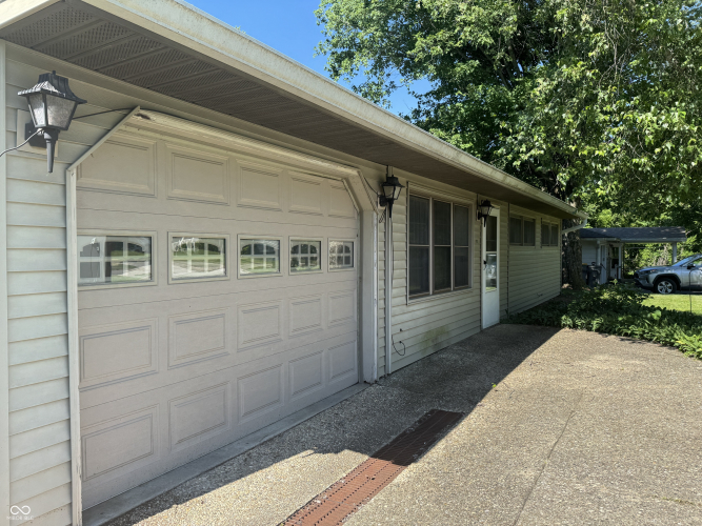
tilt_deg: -2.2
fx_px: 487
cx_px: 351
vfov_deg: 56.8
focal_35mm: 24
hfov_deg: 71.6
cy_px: 263
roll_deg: -0.5
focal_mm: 6.76
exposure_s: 1/1151
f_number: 1.78
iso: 80
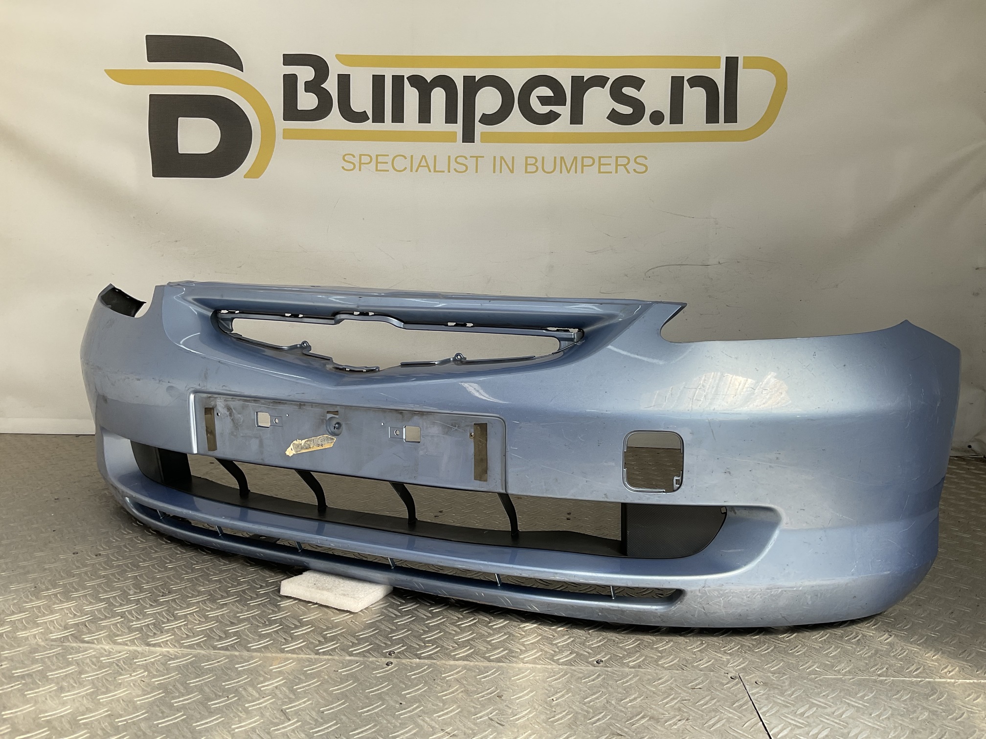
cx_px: 493
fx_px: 826
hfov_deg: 61.7
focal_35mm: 29
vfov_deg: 48.2
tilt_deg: -7.9
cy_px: 370
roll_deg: -1.6
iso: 16
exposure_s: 1/519
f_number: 1.8
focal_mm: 3
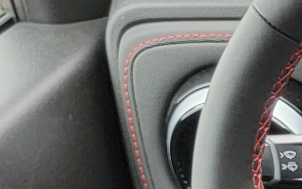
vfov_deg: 6.1
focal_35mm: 194
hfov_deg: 8.1
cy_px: 620
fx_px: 1597
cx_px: 1068
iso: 100
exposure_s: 1/120
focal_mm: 6.7
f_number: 1.8
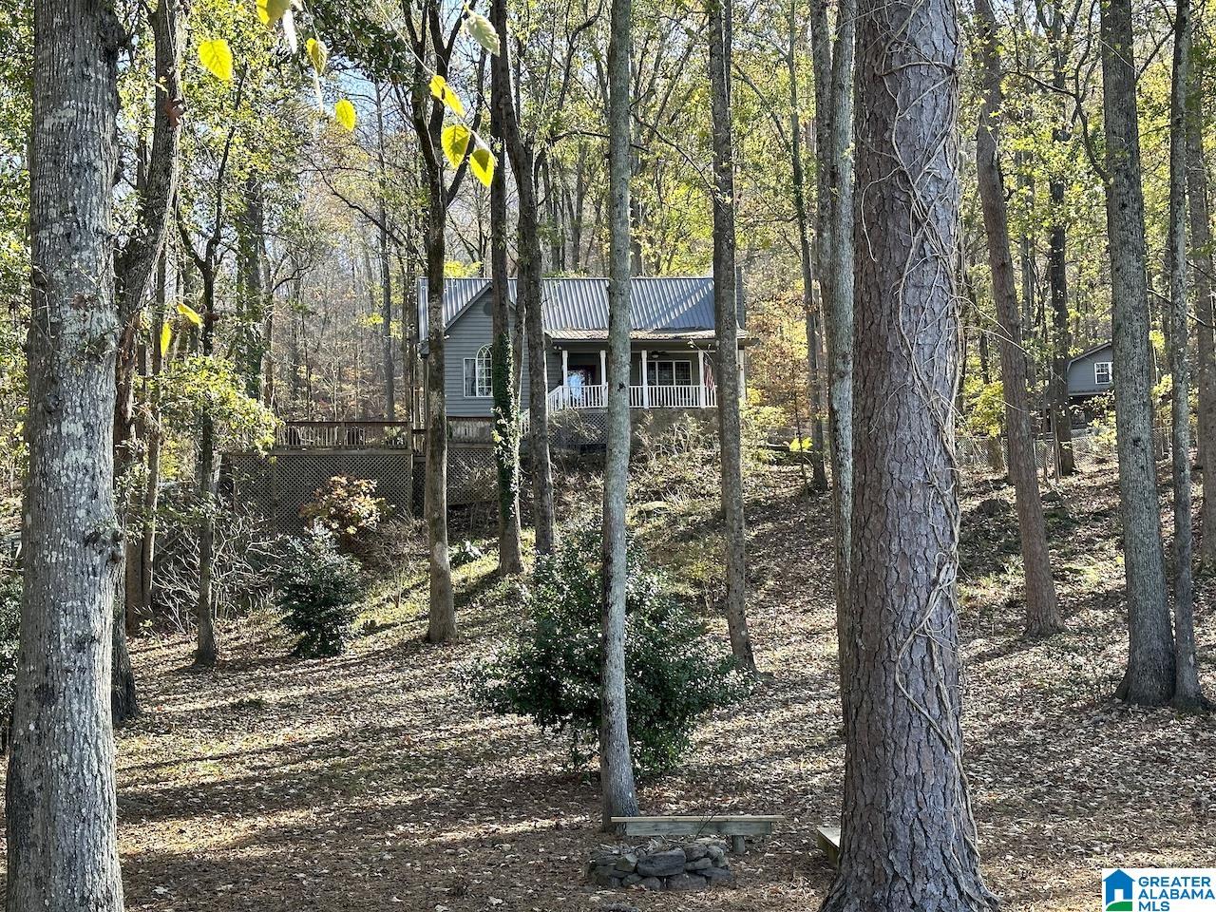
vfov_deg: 30.3
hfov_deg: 39.7
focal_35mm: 48
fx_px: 1686
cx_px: 608
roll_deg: +1.2
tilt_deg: +8.1
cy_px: 456
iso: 64
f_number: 1.78
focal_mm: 6.86
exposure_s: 1/348
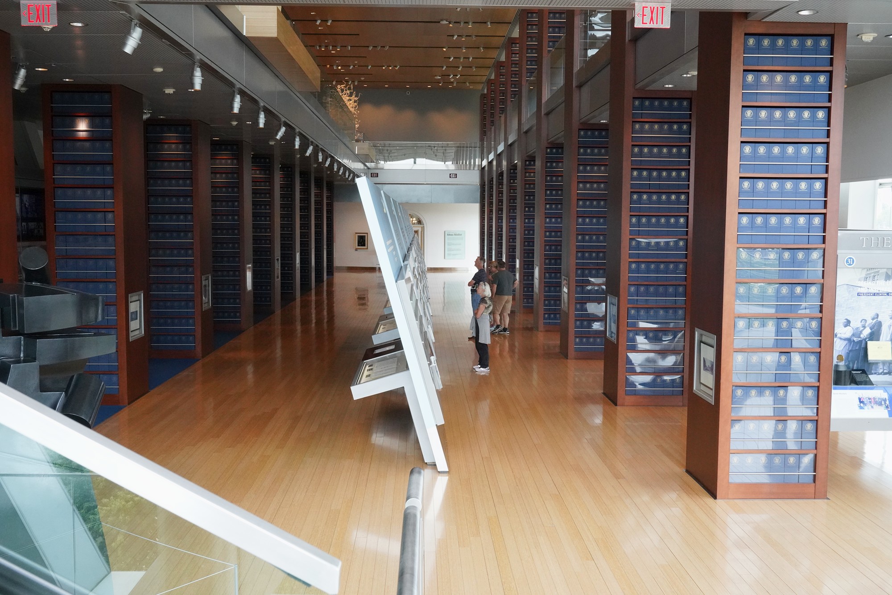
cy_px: 298
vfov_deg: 35.1
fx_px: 942
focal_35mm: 38
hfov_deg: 50.7
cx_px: 446
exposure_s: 1/100
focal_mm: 38
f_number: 16
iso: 6400
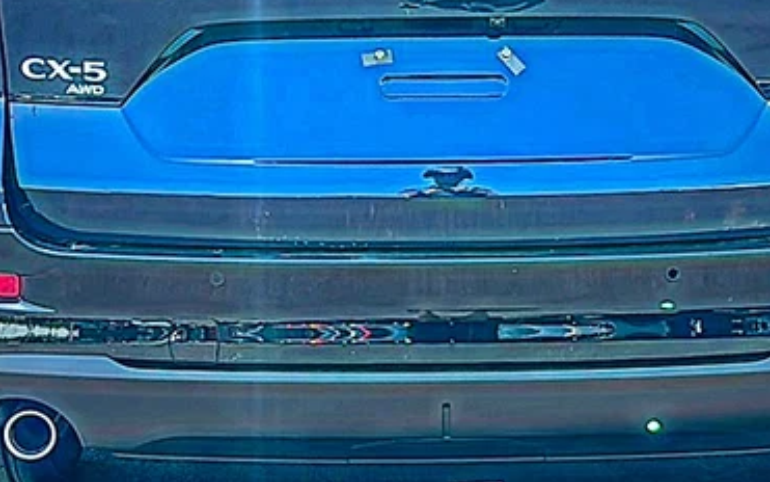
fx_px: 1553
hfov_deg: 27.8
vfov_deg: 17.4
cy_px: 65
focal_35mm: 74
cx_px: 455
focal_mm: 6.86
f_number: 1.78
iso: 80
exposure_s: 1/1110
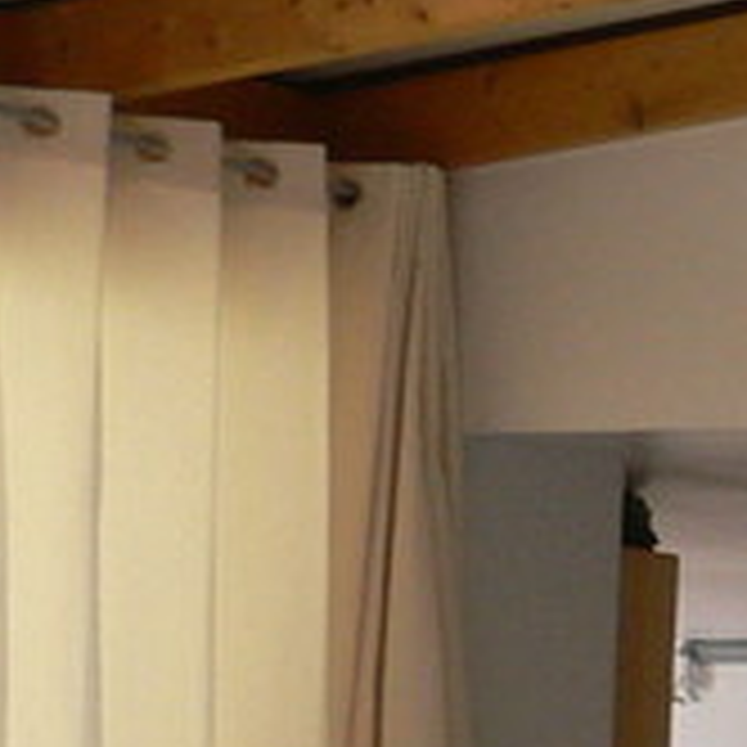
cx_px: 1742
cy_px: 950
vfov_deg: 9.3
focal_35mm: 186
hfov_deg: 8.6
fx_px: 4541
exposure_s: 1/100
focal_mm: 5.8
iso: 100
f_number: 2.8
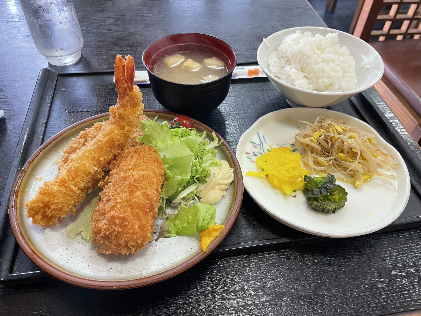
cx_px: 210
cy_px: 158
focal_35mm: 26
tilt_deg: -50.1
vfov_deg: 53.1
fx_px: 316
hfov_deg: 67.3
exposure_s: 1/50
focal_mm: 4.2
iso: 125
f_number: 1.6
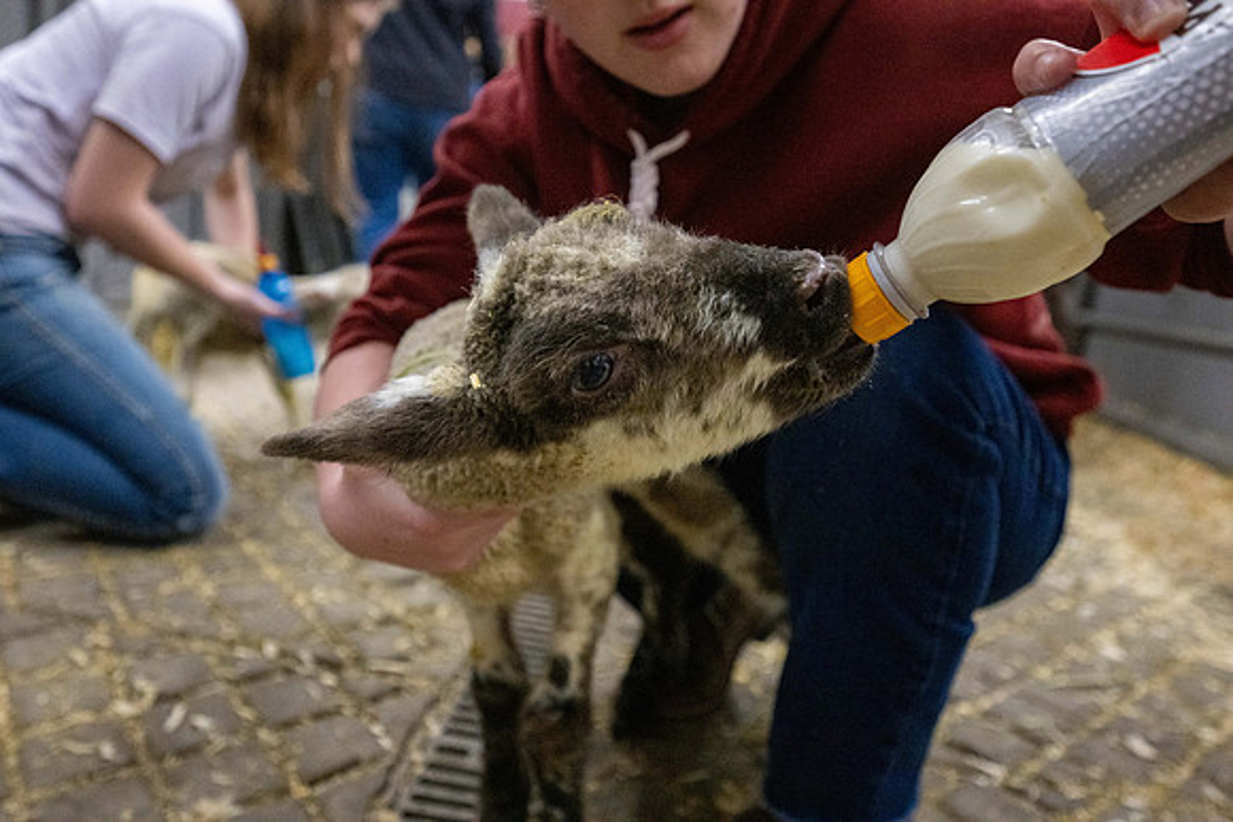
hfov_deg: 72.6
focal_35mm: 24
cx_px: 616
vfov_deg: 52.2
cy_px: 411
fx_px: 839
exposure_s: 1/500
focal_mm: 24.5
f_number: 4
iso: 8000
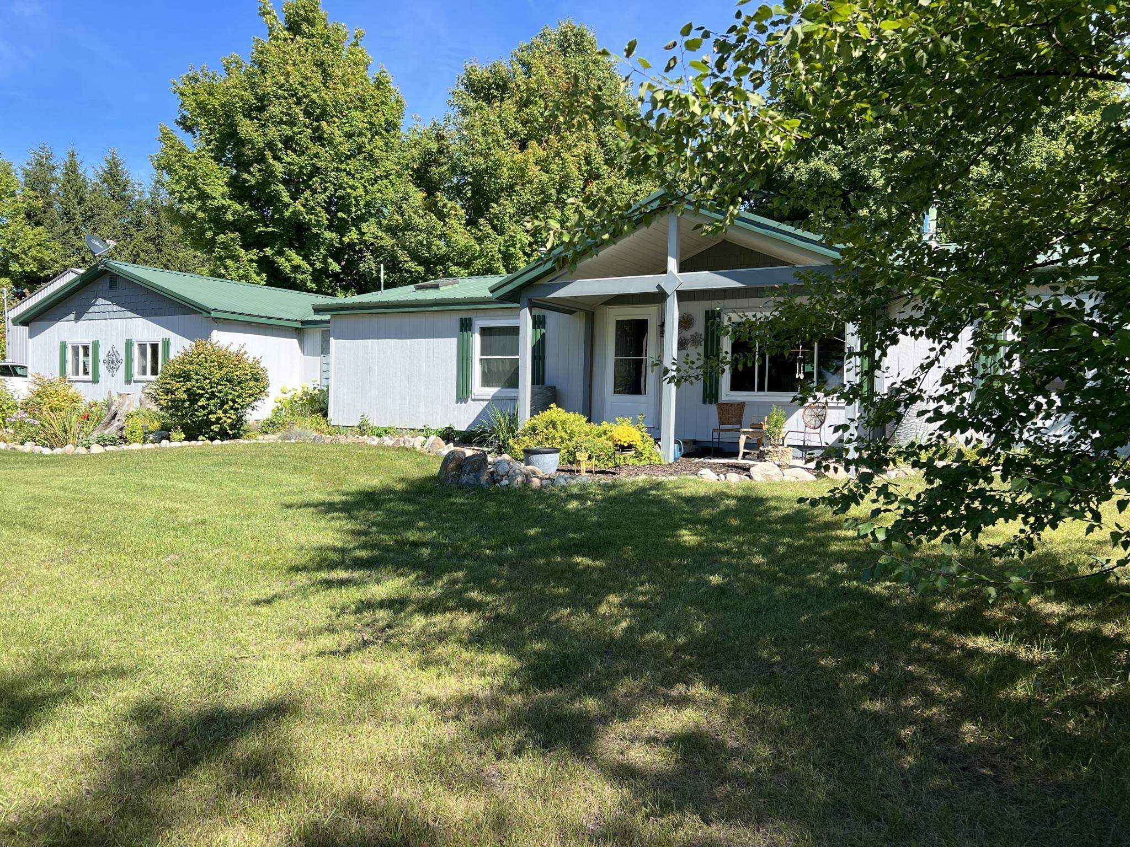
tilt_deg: -1.6
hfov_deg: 67.3
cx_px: 565
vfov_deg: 53.1
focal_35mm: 26
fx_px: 849
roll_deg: -0.9
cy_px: 424
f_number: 1.5
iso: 50
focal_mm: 5.7
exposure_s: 1/1808
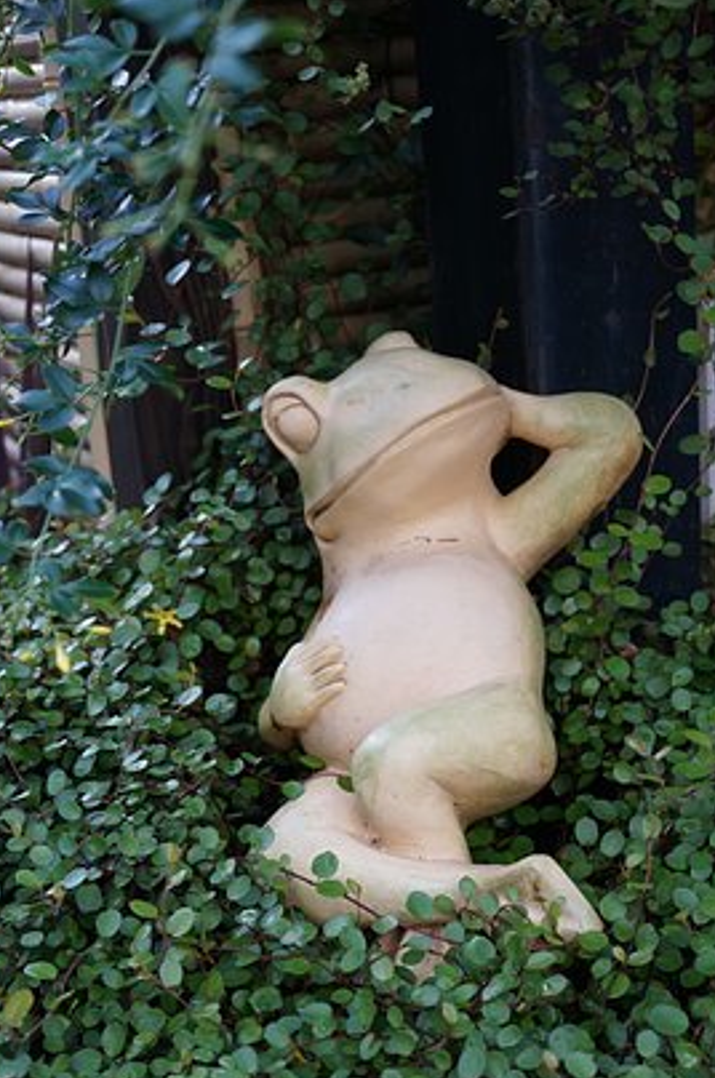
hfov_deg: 23.7
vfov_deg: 35.0
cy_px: 624
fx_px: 1704
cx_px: 416
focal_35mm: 57
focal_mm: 30
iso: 400
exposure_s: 1/160
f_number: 4
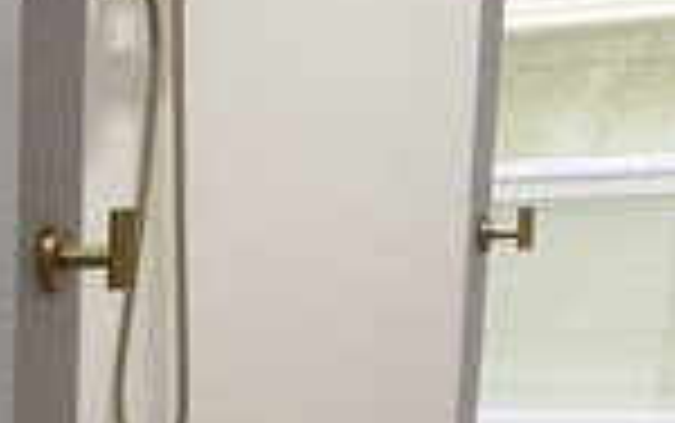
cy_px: 749
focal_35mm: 113
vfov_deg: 10.9
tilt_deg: -12.1
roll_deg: +2.2
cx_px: -446
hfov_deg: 16.2
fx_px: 2080
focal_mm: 6.76
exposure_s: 1/120
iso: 125
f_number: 1.78
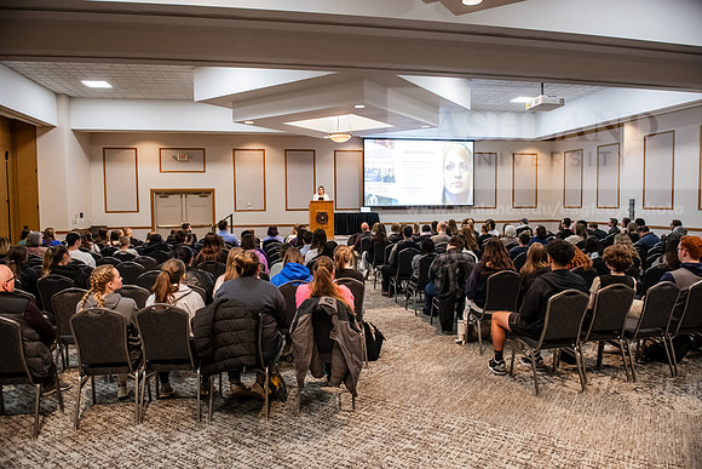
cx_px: 351
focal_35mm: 24
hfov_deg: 73.7
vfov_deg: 53.2
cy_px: 234
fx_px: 468
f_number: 3.5
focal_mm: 24
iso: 3200
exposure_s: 1/200
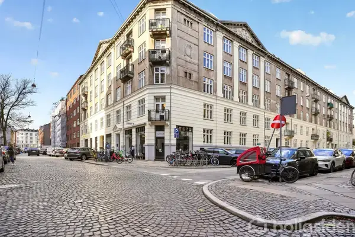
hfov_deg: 86.9
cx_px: 178
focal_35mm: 19
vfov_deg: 64.6
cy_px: 118
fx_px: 187
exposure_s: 1/60
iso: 400
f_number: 8
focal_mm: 19
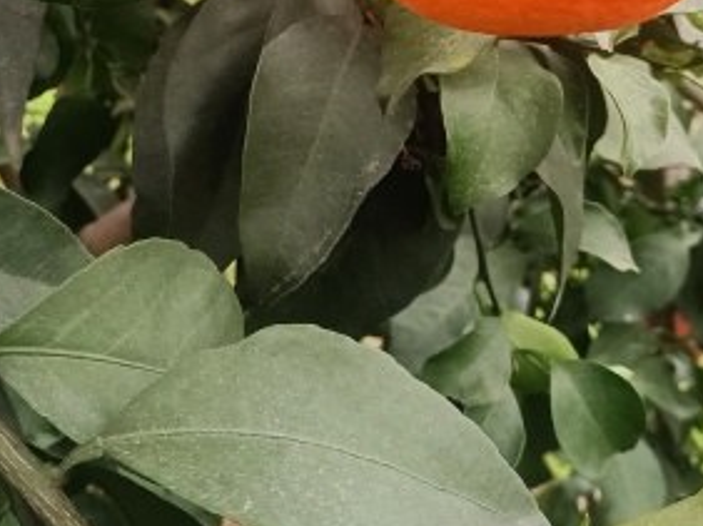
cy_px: -75
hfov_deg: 27.3
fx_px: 1441
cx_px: 239
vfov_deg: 19.7
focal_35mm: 71
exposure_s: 1/100
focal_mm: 4.71
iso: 894
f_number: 1.79
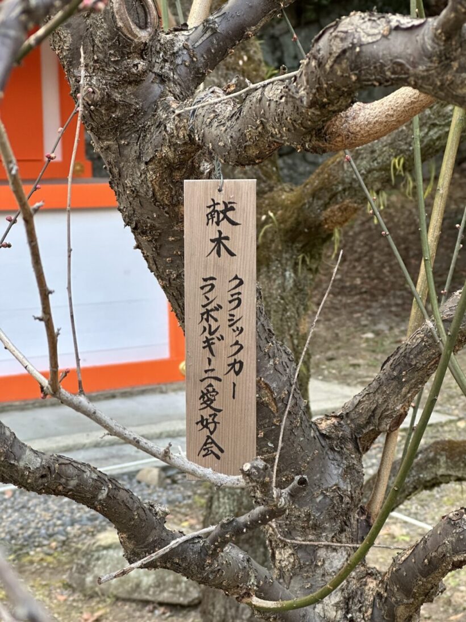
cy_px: 311
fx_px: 1382
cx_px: 233
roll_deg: -0.1
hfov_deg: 19.1
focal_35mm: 77
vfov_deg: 25.3
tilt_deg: -7.1
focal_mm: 9
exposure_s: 1/99
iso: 160
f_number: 2.8
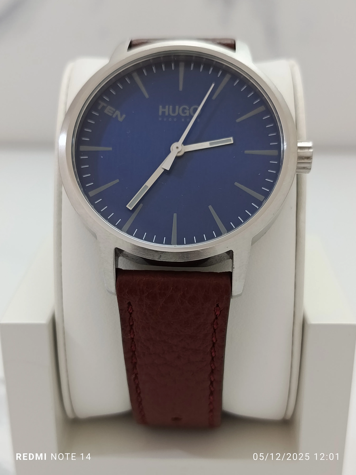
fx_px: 658
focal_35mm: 48
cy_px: 238
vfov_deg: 39.7
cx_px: 178
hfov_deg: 30.3
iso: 544
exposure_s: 1/100
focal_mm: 5.24
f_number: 1.7
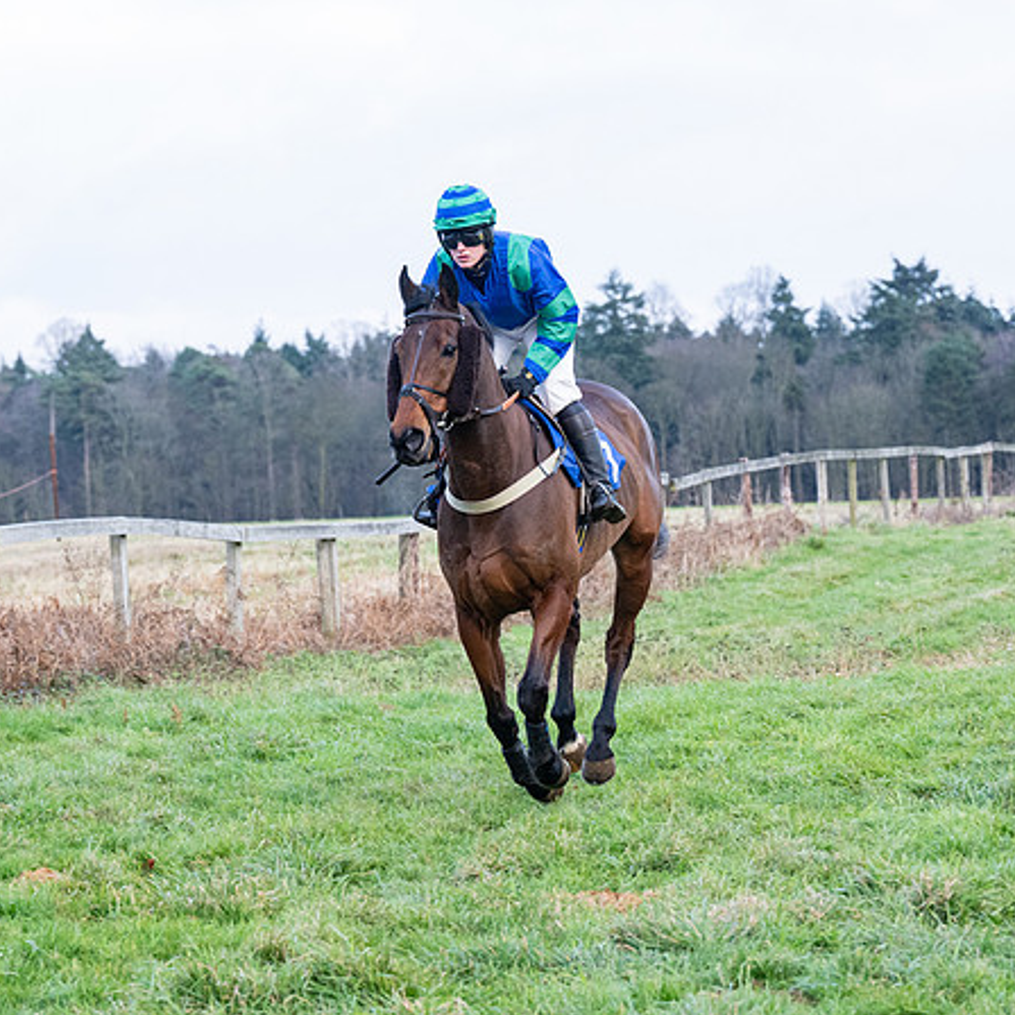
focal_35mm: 150
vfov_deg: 11.6
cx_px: 461
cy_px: 508
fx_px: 4976
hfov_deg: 11.6
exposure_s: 1/400
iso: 1000
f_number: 4
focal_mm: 78
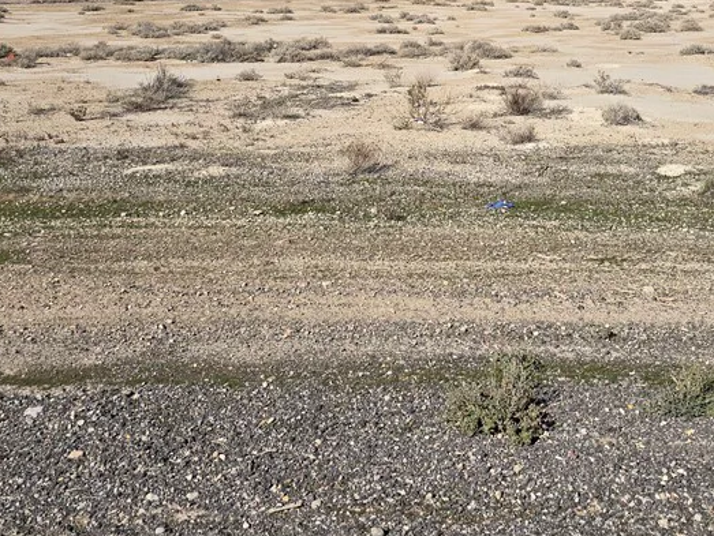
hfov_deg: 41.7
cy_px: 19
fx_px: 929
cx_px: 452
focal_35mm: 45
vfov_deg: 30.3
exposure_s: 1/1395
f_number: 1.7
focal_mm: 6.3
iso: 12
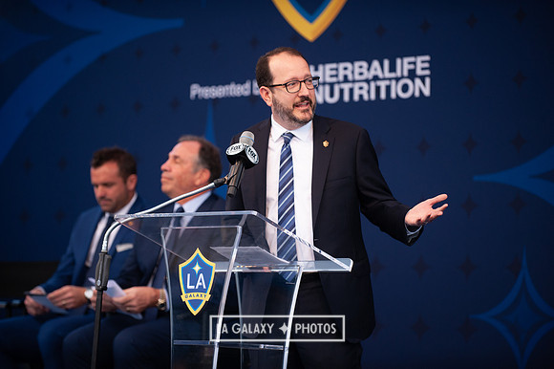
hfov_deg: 13.3
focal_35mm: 155
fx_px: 2384
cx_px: 277
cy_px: 184
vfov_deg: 8.8
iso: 560
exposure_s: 1/1250
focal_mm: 155
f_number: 2.8
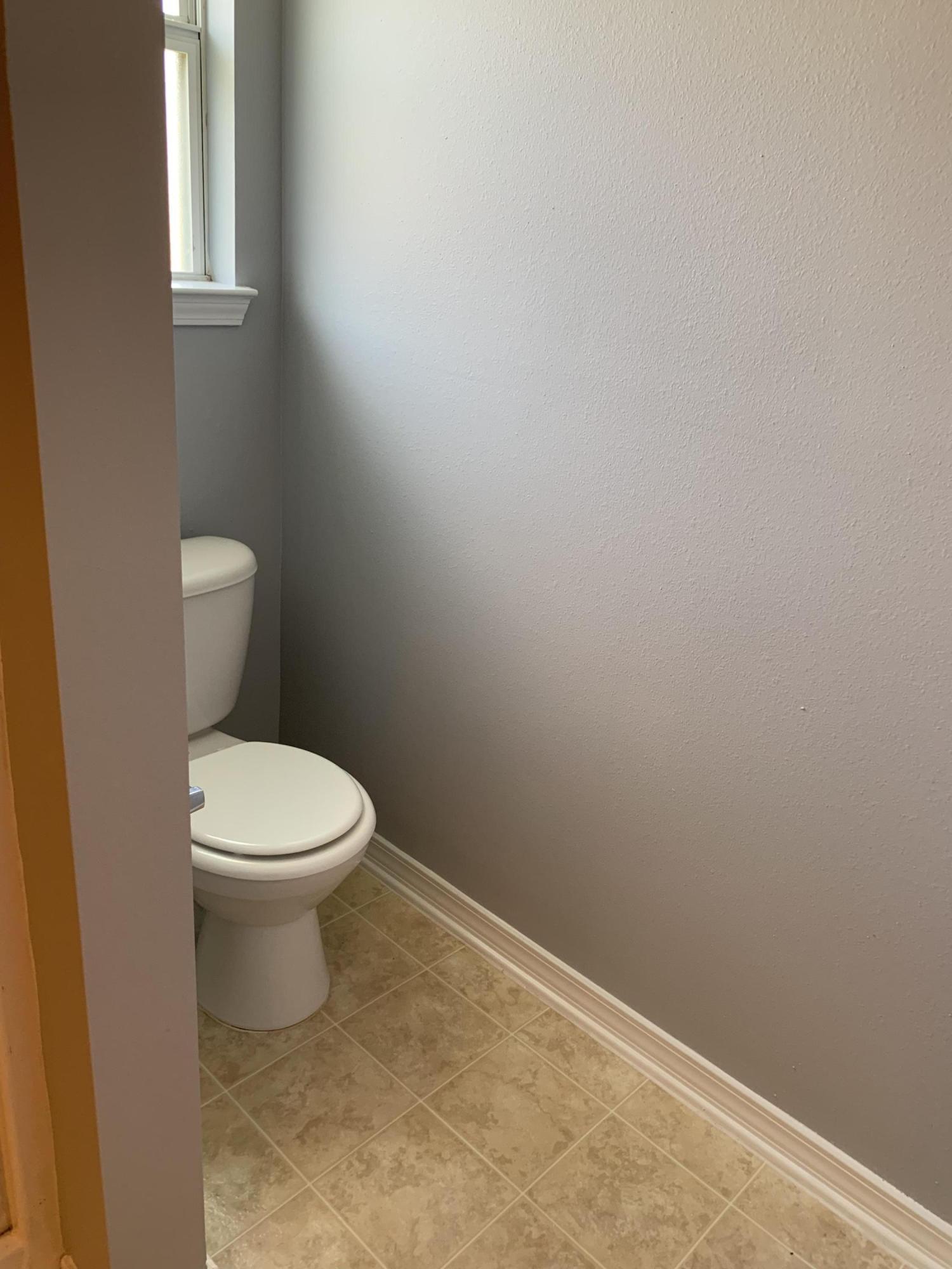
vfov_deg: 67.3
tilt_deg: -20.8
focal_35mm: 26
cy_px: 634
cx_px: 476
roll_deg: -4.8
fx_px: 953
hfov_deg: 53.1
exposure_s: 1/60
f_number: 1.8
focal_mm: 4.25
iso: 80
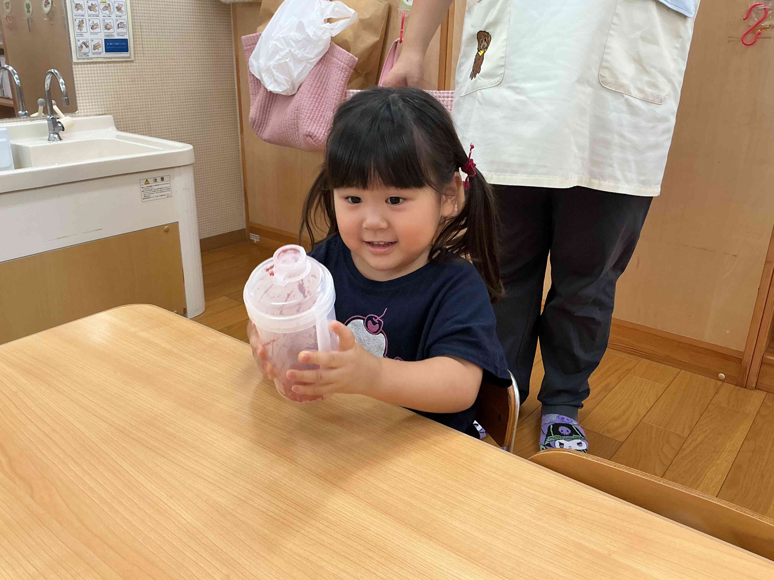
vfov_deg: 48.2
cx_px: 387
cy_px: 290
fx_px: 648
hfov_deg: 61.7
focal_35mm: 29
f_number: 1.8
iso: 80
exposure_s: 1/60
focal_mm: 3
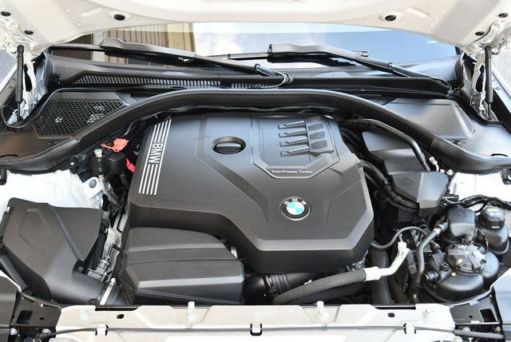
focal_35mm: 40
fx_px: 568
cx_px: 256
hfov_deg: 48.4
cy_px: 171
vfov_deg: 33.5
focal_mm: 20
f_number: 3.8
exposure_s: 1/250
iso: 800
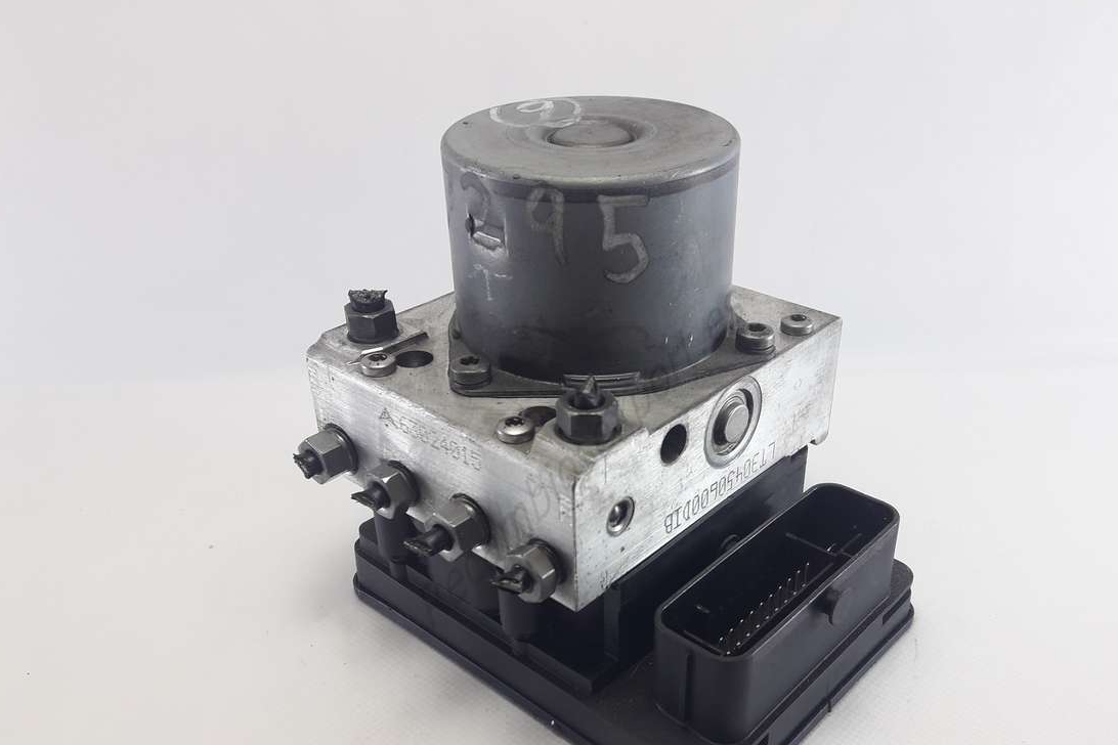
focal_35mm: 33
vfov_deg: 39.8
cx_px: 591
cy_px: 450
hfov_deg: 57.2
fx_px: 1025
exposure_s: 1/33
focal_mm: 3.7
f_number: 1.9
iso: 40
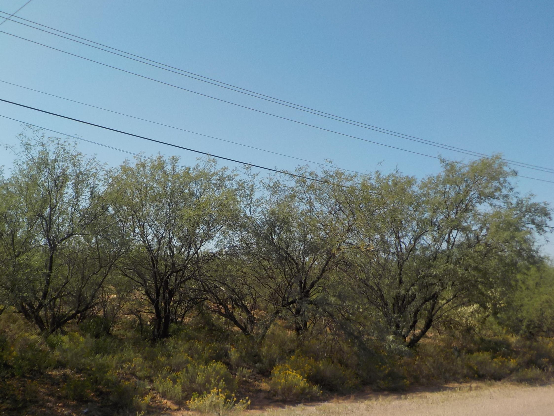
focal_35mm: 40
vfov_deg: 35.9
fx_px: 640
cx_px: 220
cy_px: 236
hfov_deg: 46.5
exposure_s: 1/1250
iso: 125
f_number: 3.3
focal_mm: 4.1
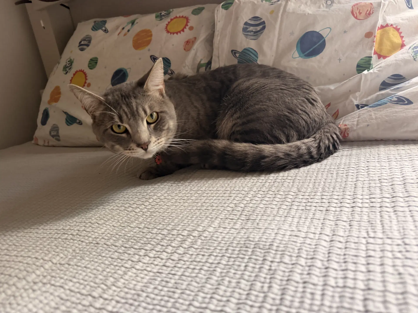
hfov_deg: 71.6
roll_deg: +9.6
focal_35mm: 24
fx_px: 290
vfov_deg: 56.8
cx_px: 209
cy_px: 156
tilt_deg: -14.7
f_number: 1.78
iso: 200
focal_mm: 6.76
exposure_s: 1/67
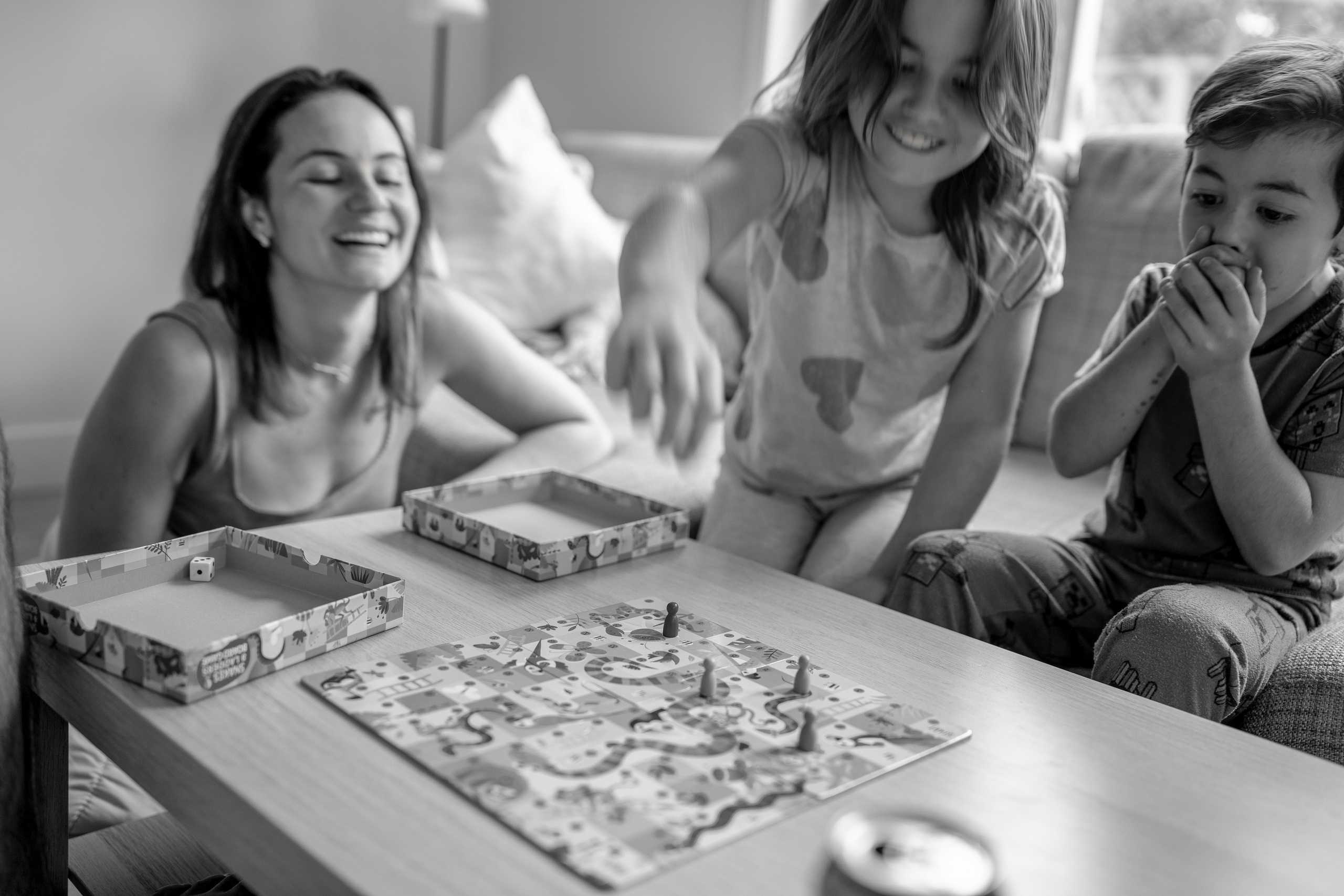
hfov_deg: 54.4
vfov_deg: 37.9
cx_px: 672
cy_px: 448
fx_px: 1307
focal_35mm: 35
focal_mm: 35
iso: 320
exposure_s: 1/100
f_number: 2
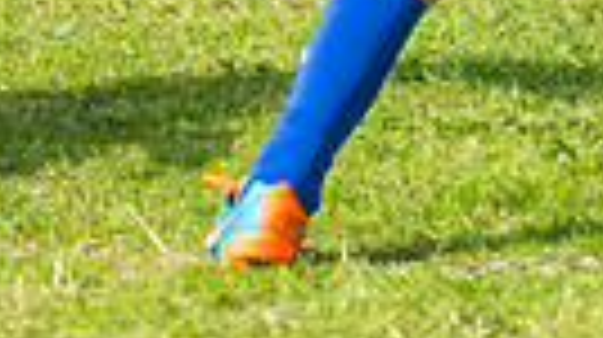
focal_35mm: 613
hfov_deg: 3.5
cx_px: -369
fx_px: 9790
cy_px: -498
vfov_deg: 2.0
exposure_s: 1/2000
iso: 250
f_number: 3.2
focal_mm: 90
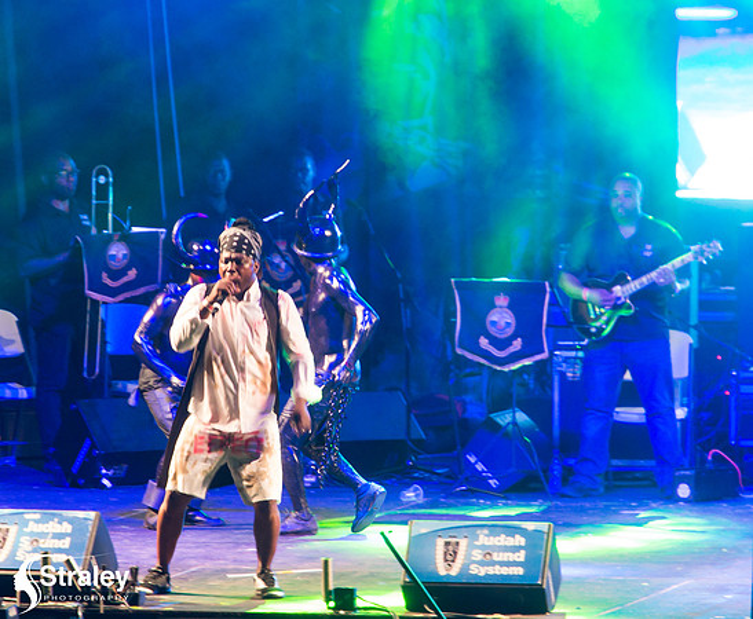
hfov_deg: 3.9
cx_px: 328
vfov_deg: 3.2
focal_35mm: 491
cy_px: 299
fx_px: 11074
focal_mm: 300
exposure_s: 1/60
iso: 3200
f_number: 5.6
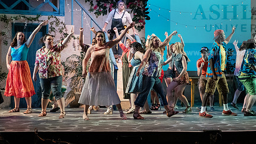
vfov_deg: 14.7
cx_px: 152
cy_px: 65
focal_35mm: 82
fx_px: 557
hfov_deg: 25.9
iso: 4000
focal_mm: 58
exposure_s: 1/400
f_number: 3.2
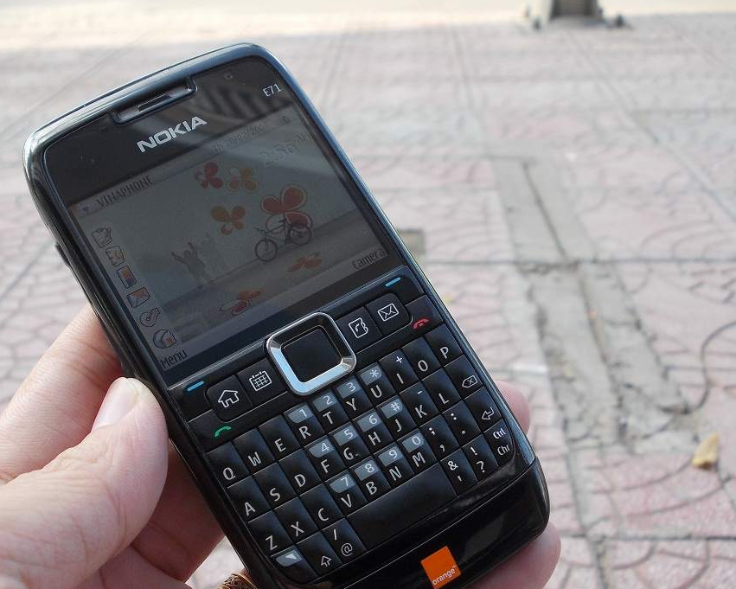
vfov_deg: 28.1
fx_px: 1176
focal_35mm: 54
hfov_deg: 34.7
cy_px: 343
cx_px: 310
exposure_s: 1/125
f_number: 3.3
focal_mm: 6.1
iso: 80
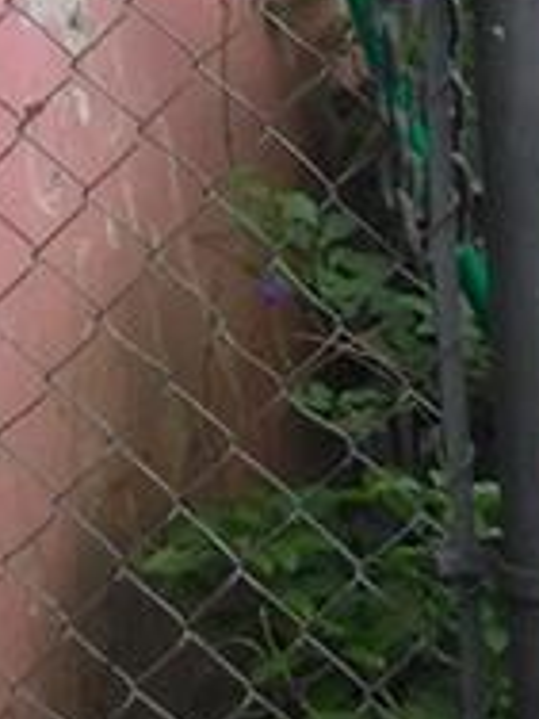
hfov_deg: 11.3
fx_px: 2657
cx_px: 726
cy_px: -516
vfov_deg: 13.9
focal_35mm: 128
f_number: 2.2
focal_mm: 3.46
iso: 139
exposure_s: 1/120
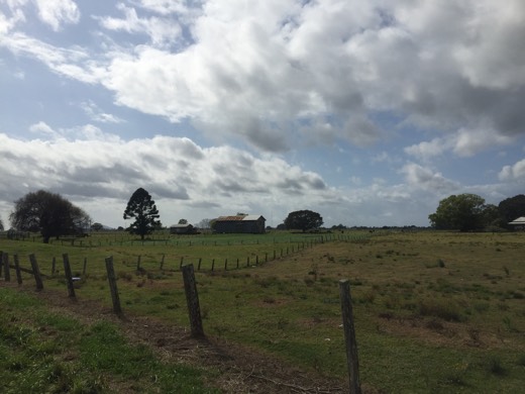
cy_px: 197
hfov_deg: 61.7
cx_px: 262
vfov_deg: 48.2
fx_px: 440
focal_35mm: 29
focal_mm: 4.15
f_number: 2.2
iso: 32
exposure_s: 1/7937
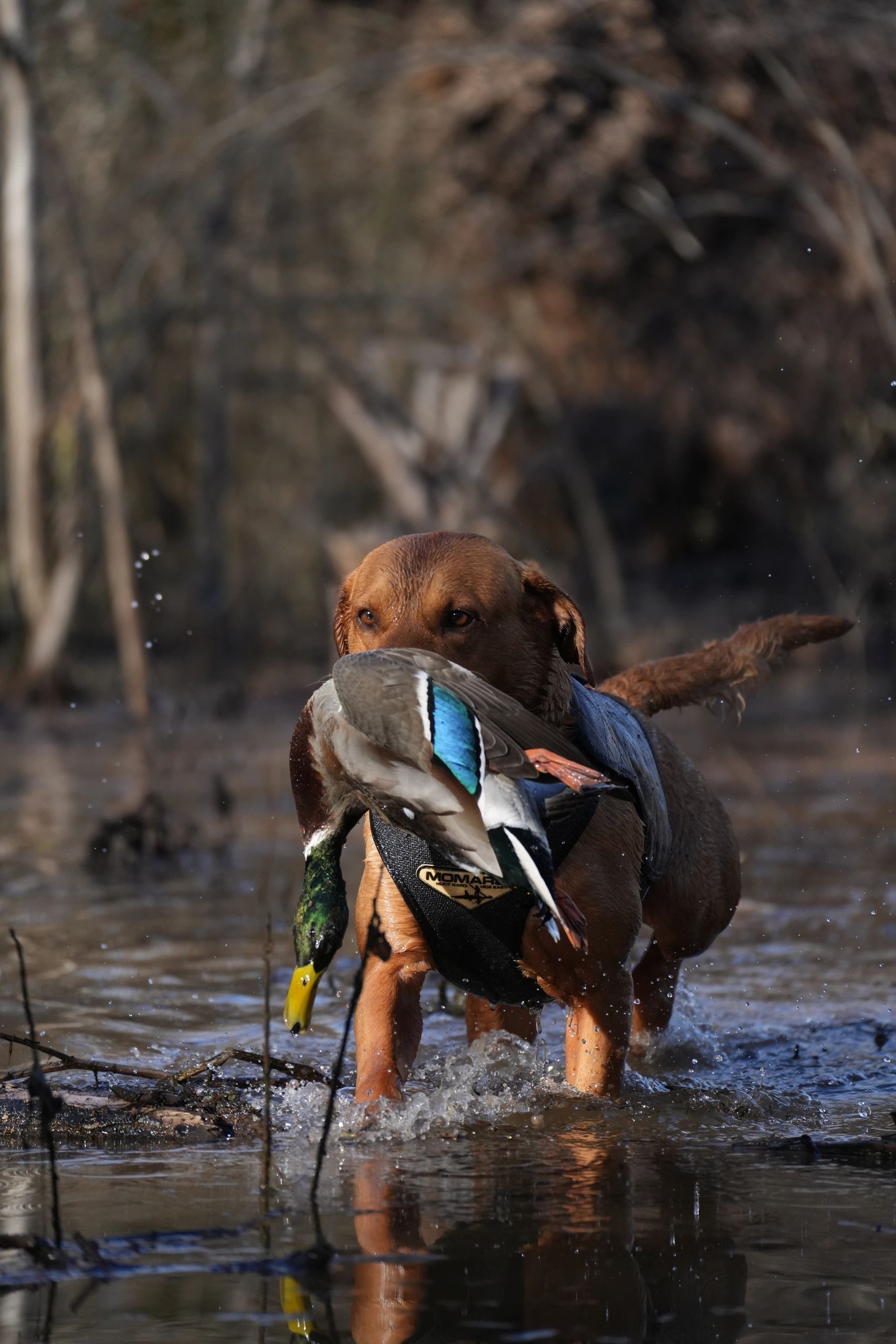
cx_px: 448
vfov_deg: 11.5
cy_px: 672
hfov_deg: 7.7
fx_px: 6681
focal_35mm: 179
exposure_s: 1/3200
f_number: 5.6
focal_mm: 179
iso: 1250
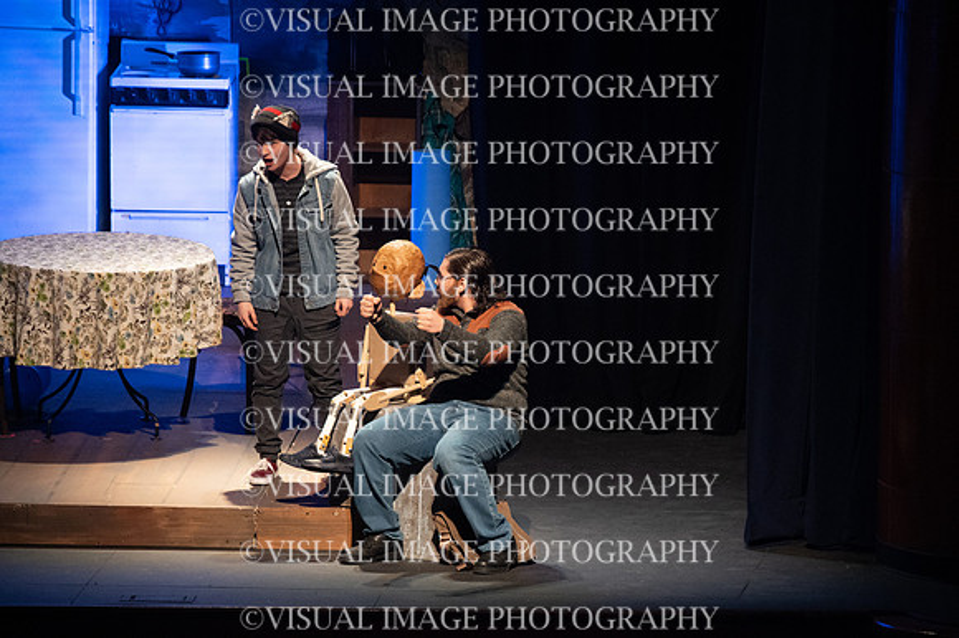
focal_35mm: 320
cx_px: 480
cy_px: 319
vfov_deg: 4.3
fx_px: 8519
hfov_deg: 6.4
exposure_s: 1/160
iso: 10000
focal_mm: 320
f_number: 6.3
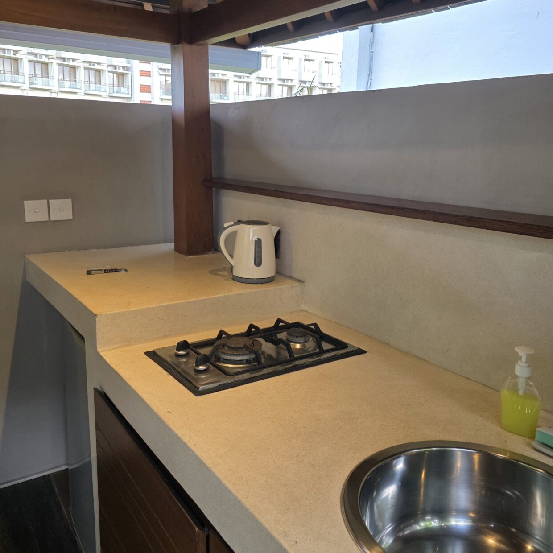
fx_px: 506
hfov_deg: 57.3
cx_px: 277
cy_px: 241
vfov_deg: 57.1
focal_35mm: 28
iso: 160
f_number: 1.7
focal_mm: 6.3
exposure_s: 1/101
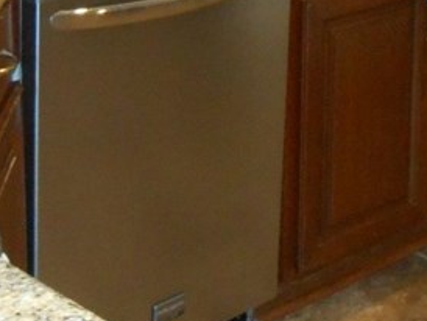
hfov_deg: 20.2
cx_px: 146
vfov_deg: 14.3
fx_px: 1198
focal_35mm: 97
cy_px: -154
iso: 400
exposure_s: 1/25
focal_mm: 4.6
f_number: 3.5
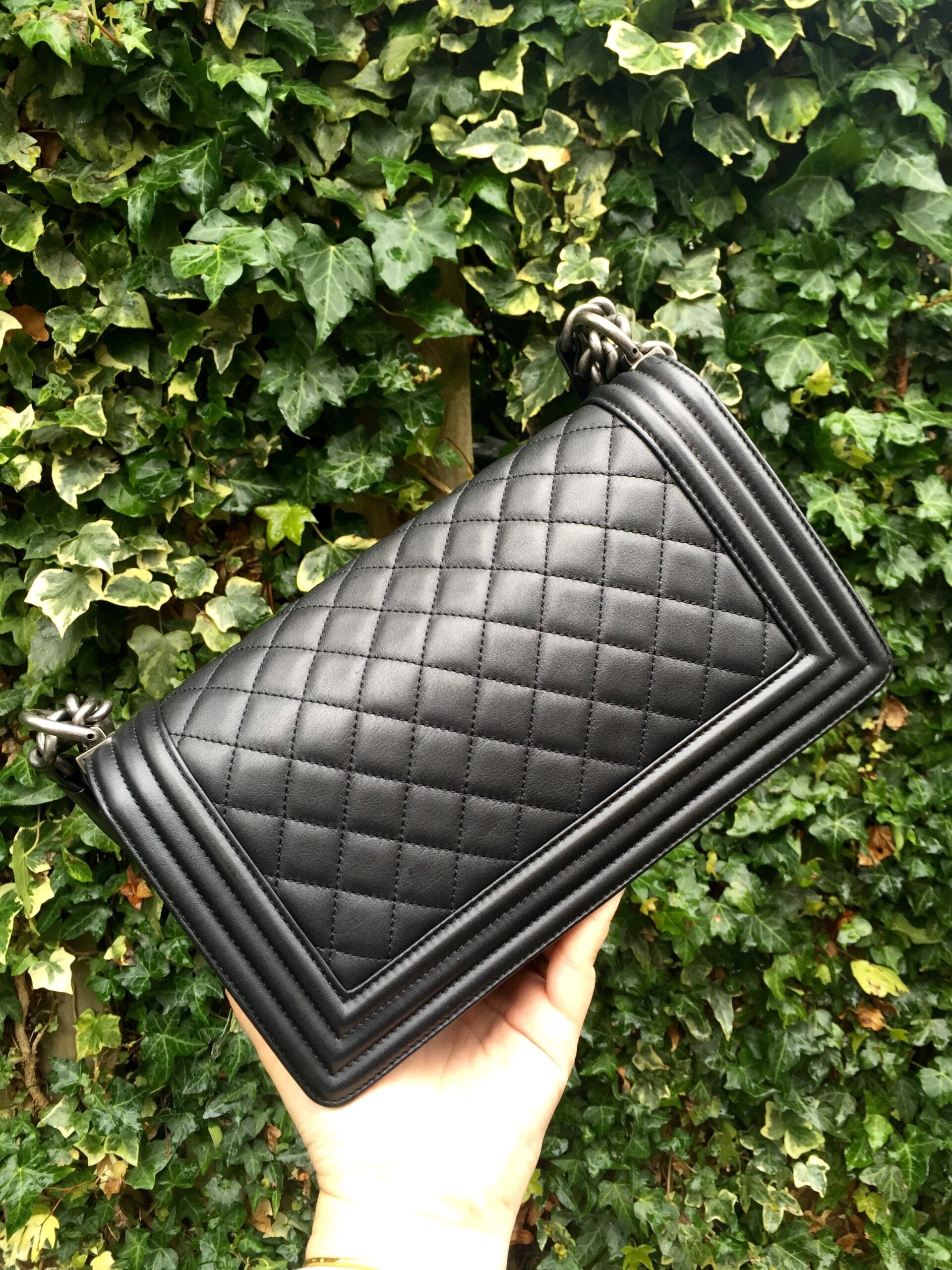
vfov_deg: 61.7
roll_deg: +3.8
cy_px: 635
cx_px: 476
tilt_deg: -7.6
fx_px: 1063
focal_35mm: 29
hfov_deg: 48.2
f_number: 2.2
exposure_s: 1/120
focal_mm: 4.15
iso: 50
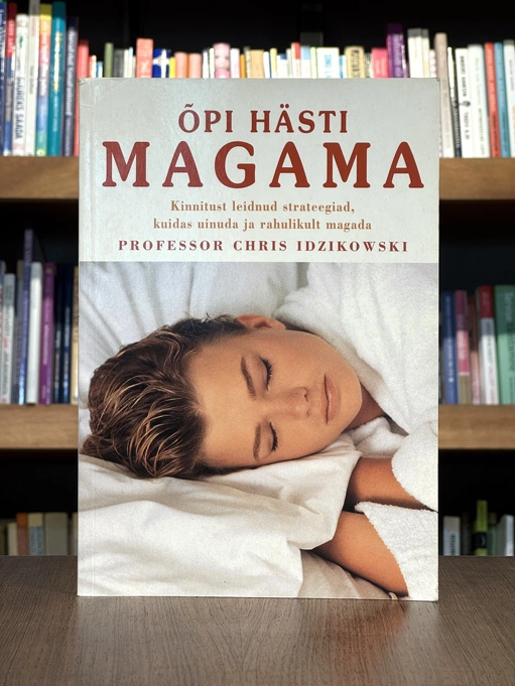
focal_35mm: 77
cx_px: 258
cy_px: 343
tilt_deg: +0.2
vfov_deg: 25.3
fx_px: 1527
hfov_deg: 19.1
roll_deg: -1.0
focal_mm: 9
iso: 125
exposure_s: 1/99
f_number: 2.8
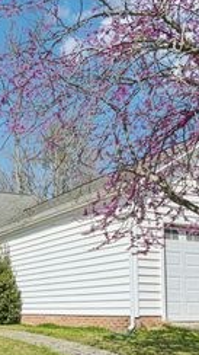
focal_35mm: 43
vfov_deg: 47.1
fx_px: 404
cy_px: 215
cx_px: -42
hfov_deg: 24.9
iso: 200
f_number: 9
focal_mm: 20
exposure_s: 1/640
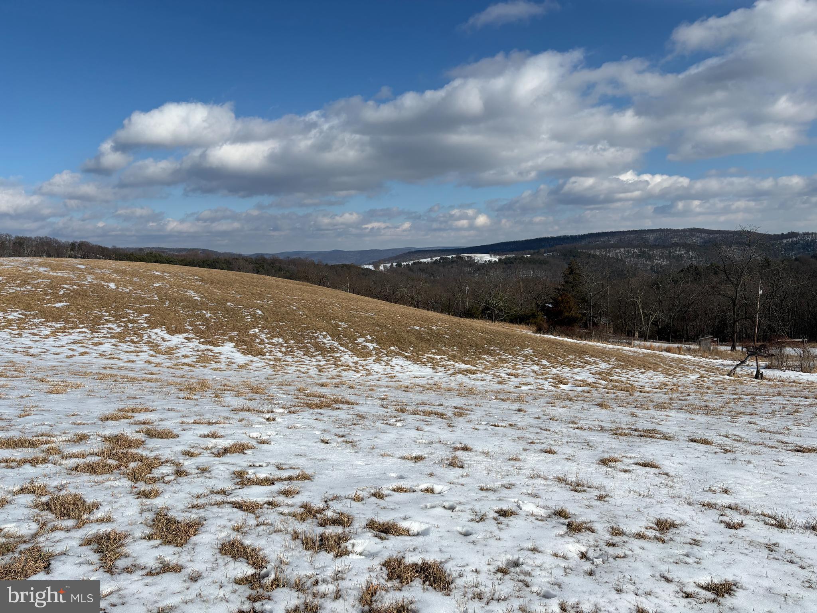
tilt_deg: -5.1
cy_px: 306
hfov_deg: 67.3
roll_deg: +1.6
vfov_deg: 53.1
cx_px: 408
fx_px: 614
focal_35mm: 26
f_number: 1.6
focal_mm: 5.96
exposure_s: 1/7813
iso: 50
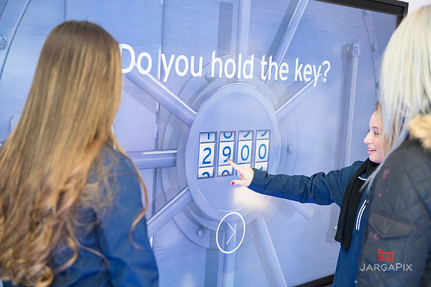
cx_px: 216
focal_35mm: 55
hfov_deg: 36.2
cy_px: 144
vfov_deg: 24.6
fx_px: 659
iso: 1000
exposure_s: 1/125
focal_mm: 55
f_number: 3.2
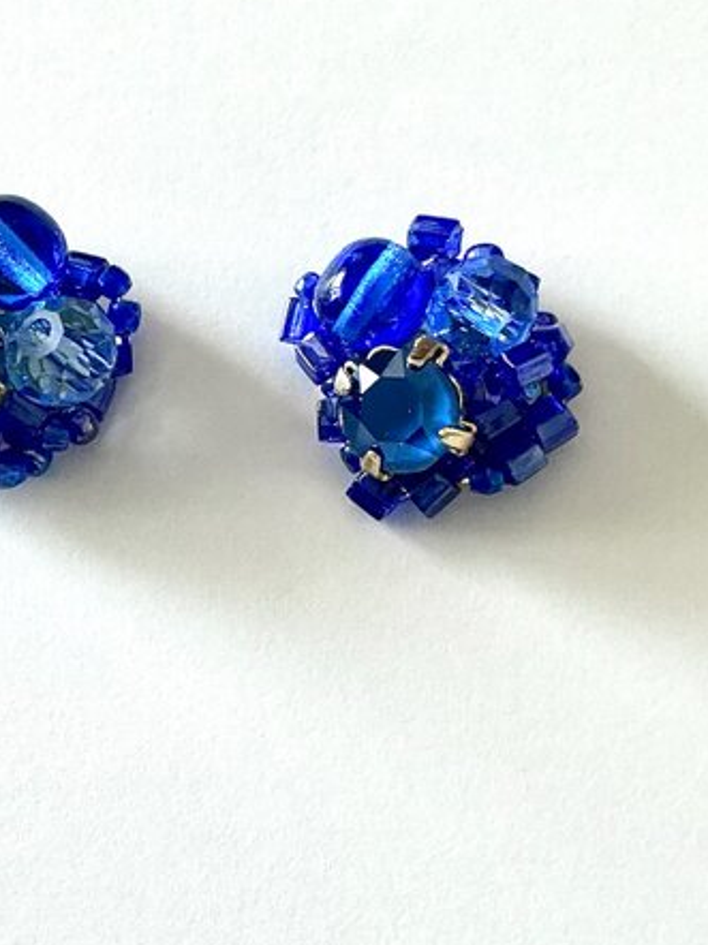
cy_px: 452
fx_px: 1529
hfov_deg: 25.9
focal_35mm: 56
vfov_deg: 34.4
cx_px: 237
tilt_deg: -71.2
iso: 50
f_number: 1.8
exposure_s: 1/60
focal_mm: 3
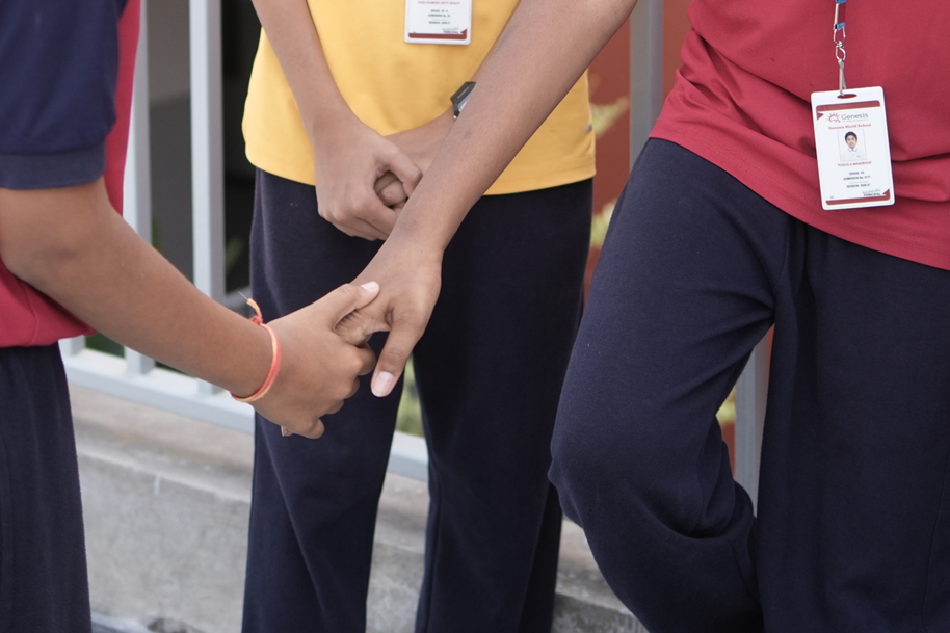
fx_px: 2401
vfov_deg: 14.4
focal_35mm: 91
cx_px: 628
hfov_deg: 22.3
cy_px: -177
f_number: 2.5
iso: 320
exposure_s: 1/2000
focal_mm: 35
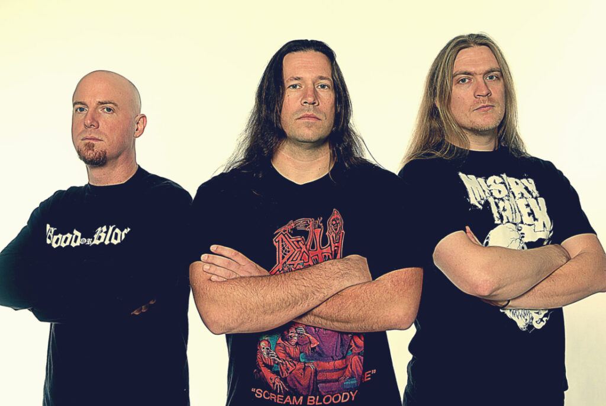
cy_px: 203
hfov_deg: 41.9
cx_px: 303
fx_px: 792
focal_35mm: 47
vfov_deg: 28.7
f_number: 5.6
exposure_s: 1/60
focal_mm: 31
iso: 100
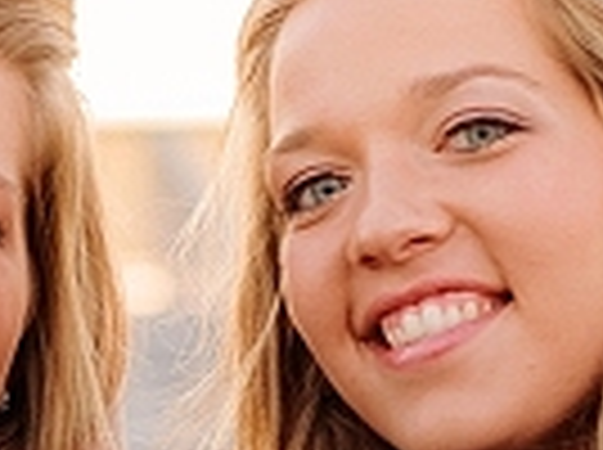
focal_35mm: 469
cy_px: 502
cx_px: 63
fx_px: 8155
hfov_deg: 4.2
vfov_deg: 3.2
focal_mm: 85
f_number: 4.5
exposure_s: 1/125
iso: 1250
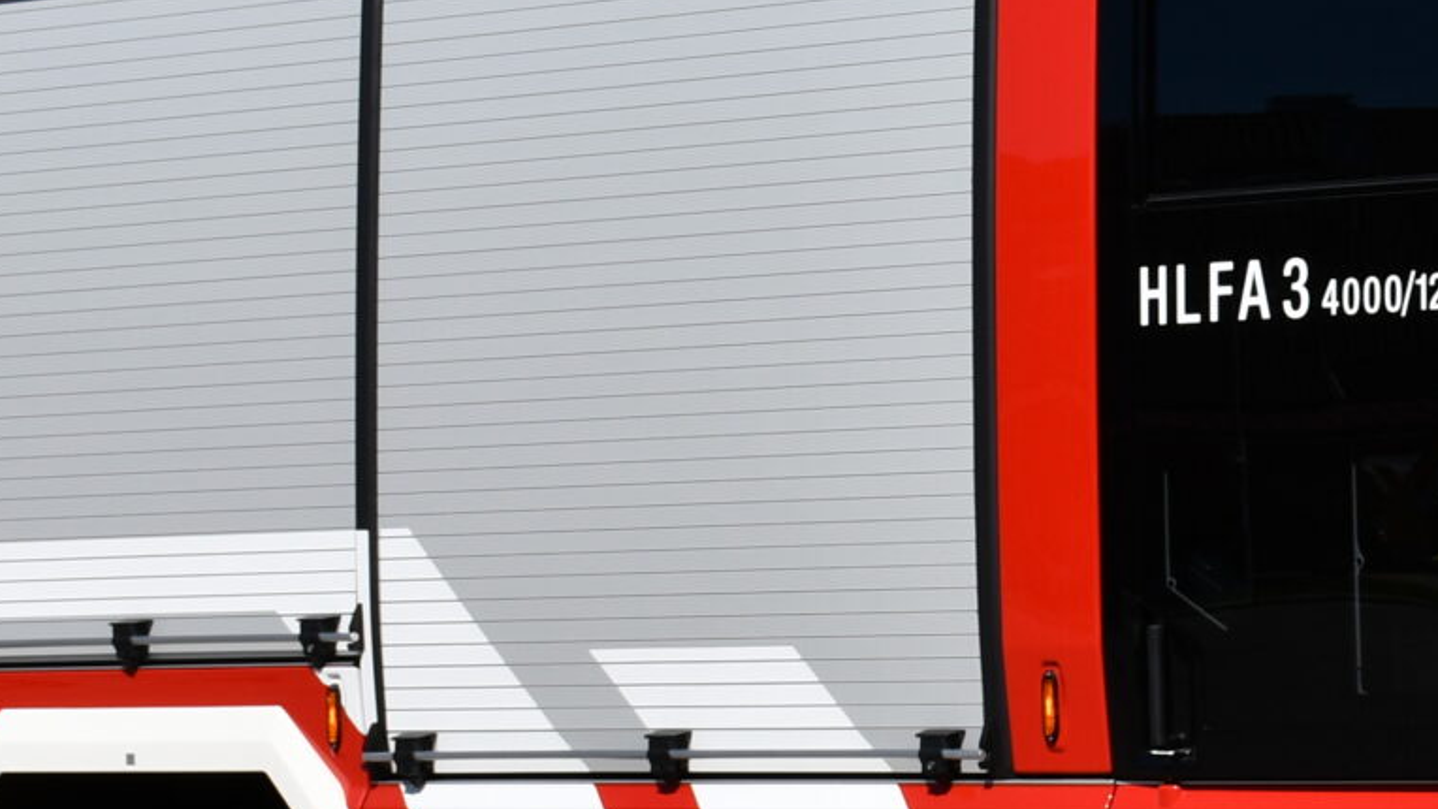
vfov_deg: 7.7
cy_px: 274
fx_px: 6025
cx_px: 1884
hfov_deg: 13.1
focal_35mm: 158
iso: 100
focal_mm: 30
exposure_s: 1/400
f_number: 10
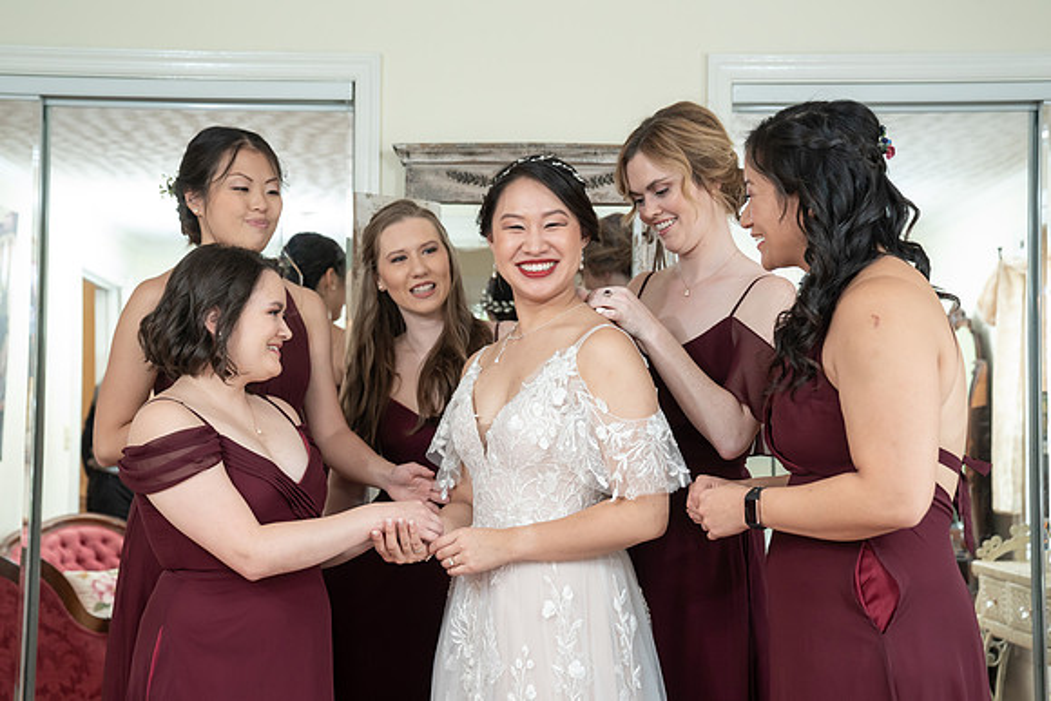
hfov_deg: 39.0
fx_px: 1486
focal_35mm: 51
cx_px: 518
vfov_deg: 26.6
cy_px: 375
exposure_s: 1/200
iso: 2000
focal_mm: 46
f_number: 4
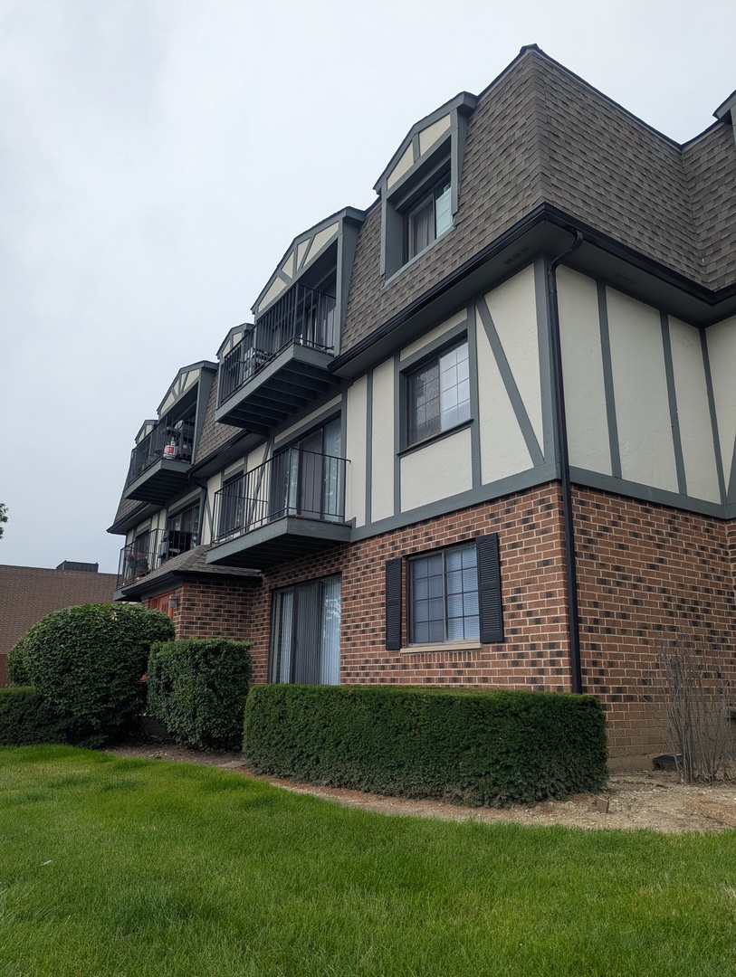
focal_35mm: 24
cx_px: 368
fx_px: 679
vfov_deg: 71.5
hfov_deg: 56.9
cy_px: 488
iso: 47
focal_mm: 6.81
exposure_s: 1/1887
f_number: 1.85
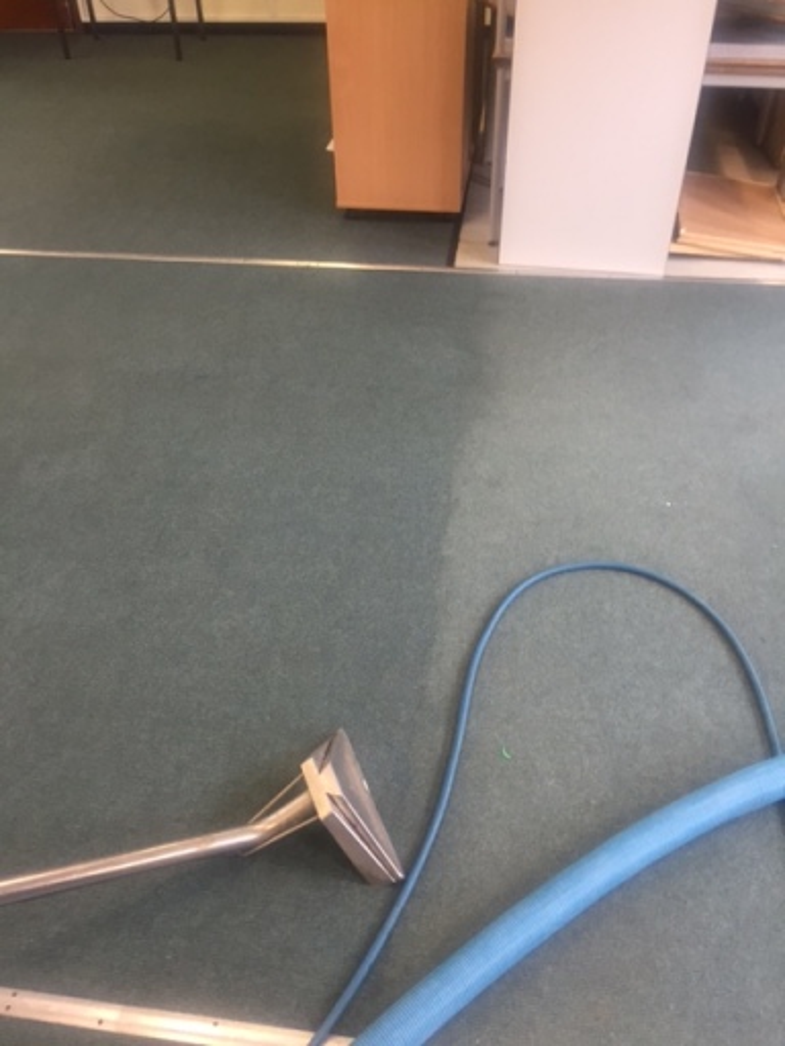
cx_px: 392
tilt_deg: -41.6
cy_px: 523
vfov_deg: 61.7
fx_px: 877
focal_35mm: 29
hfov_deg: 48.2
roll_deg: +2.9
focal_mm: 4.15
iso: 100
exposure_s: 1/33
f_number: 2.2
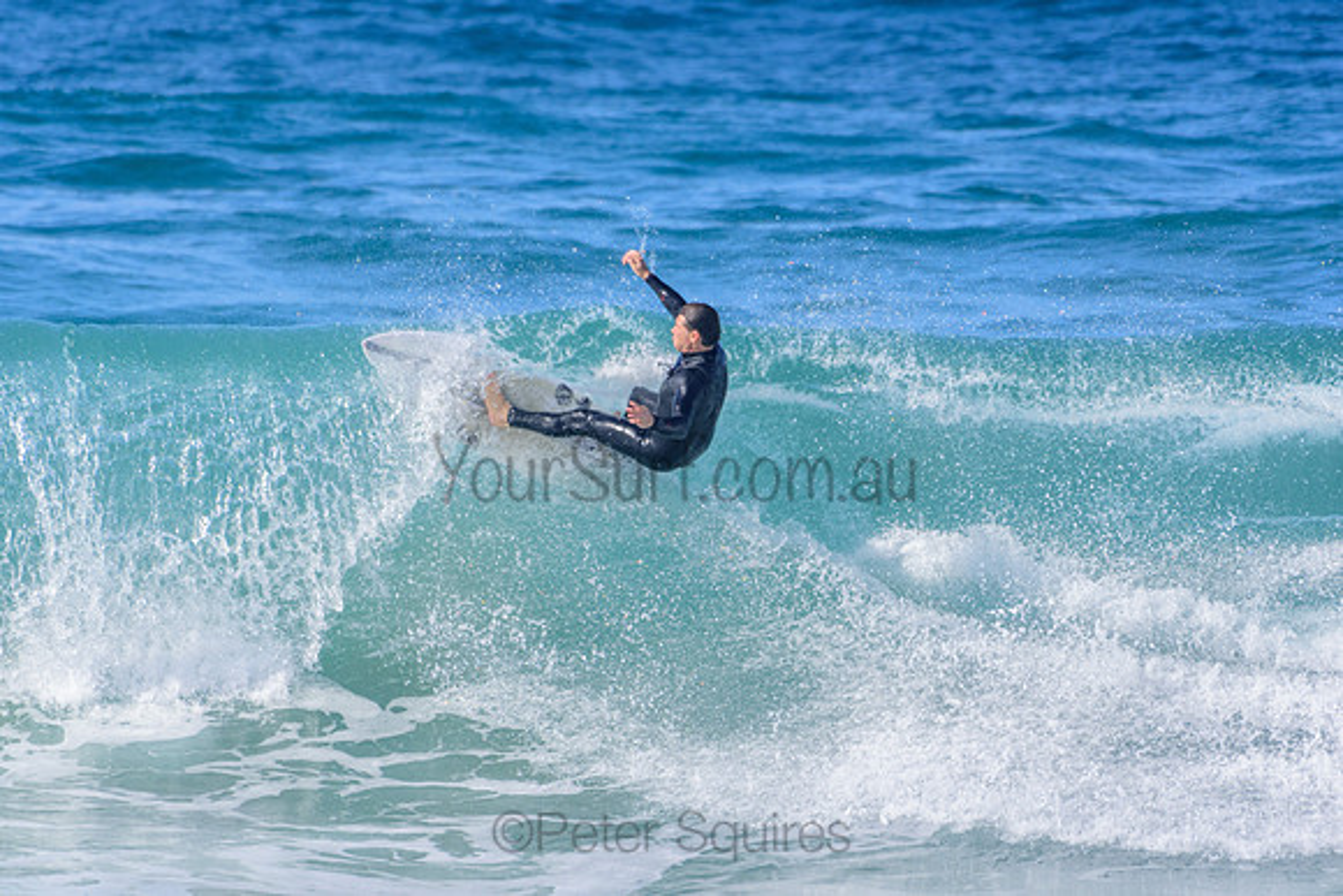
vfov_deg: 1.8
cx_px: 672
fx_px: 27984
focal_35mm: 750
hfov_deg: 2.7
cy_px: 448
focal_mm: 500
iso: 360
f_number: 5.6
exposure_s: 1/2000
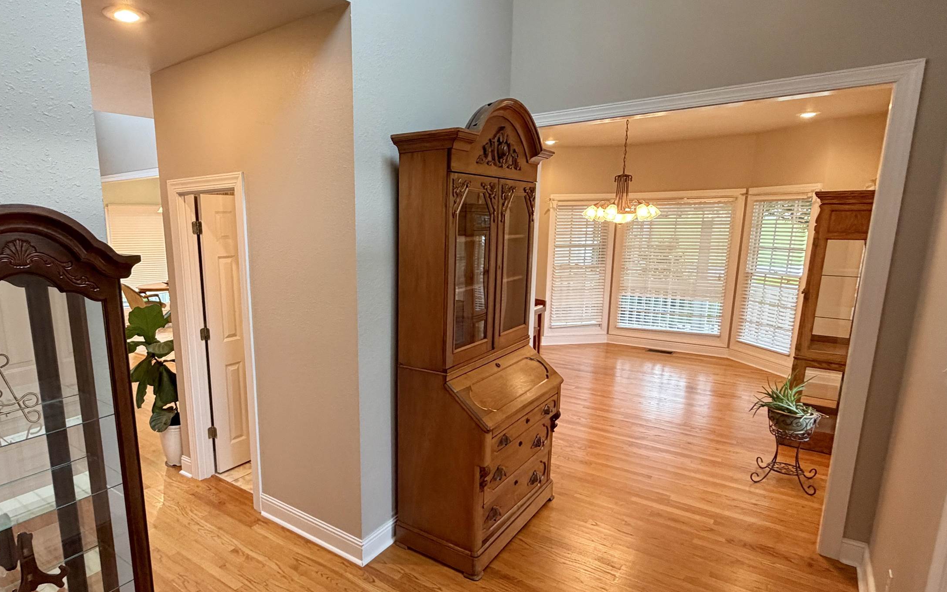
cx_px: 373
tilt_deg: -13.1
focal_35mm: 21
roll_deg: +0.4
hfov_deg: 81.2
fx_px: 542
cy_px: 328
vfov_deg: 57.1
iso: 320
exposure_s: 1/60
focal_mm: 2.22
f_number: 2.2
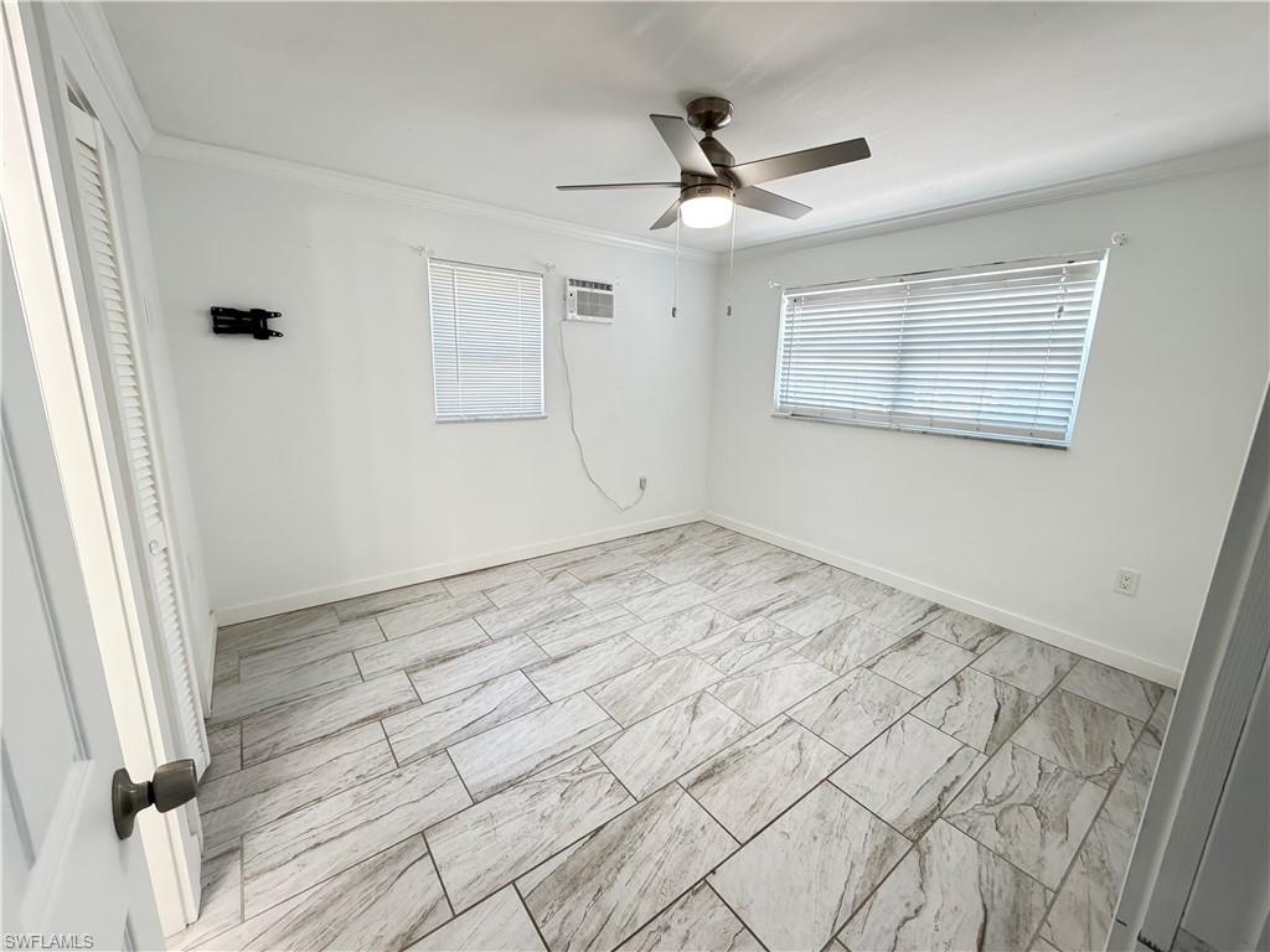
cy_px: 476
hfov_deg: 102.1
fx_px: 514
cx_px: 635
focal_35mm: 14
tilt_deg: -12.1
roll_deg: -1.7
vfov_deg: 85.7
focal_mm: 2.22
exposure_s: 1/60
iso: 500
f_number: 2.2
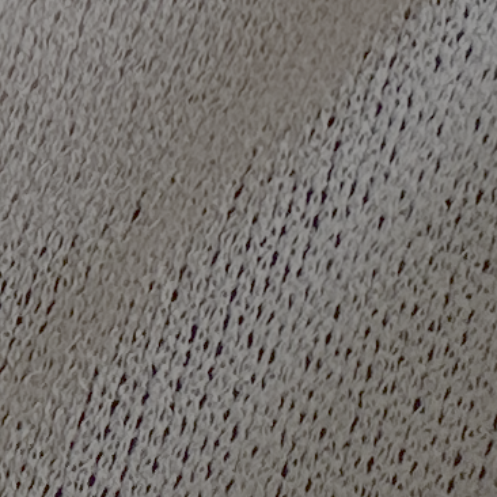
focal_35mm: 224
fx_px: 3639
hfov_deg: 7.4
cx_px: -584
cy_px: 1080
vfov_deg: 7.4
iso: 64
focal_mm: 2.69
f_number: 1.9
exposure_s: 1/60
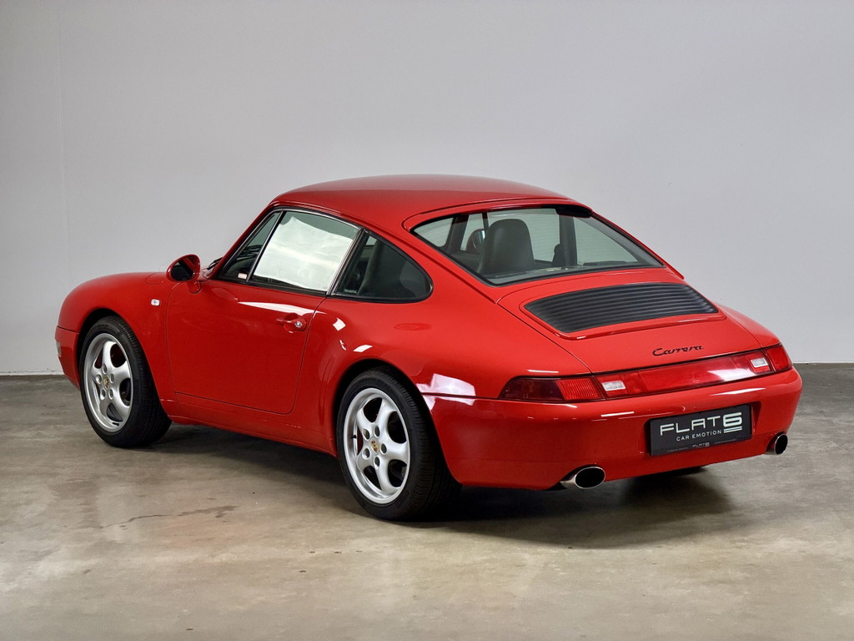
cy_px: 320
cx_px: 427
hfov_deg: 19.6
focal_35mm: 100
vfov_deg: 14.8
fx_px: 2467
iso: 400
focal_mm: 16.89
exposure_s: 1/50
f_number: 2.8
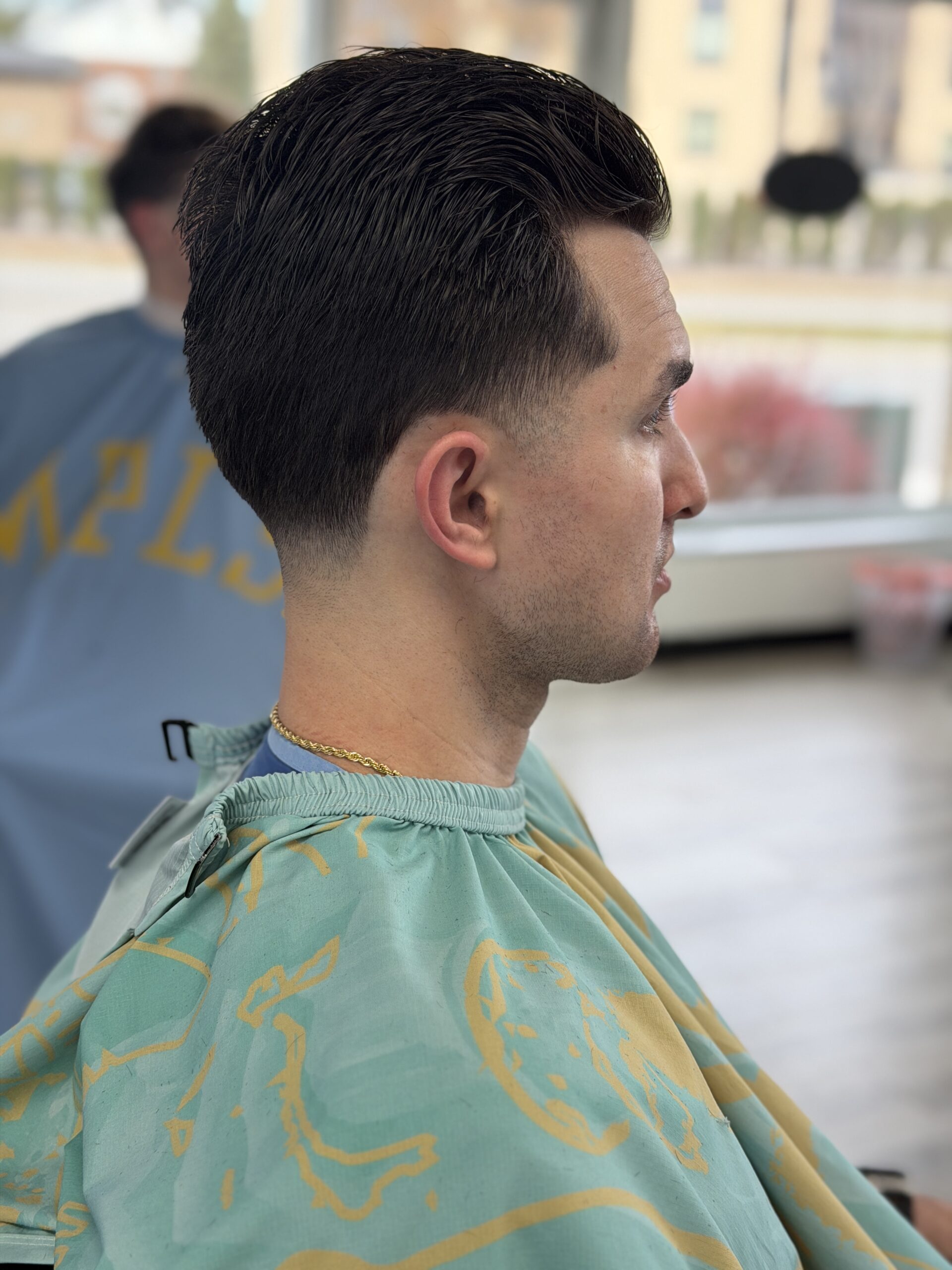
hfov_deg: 30.3
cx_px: 476
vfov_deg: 39.7
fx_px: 1760
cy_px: 635
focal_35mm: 48
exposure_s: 1/120
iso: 80
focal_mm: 6.76
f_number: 1.78
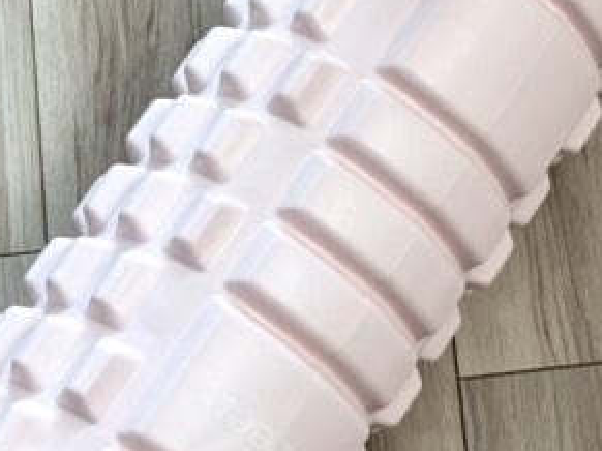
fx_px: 2938
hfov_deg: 11.6
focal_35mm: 169
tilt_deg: -69.2
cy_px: 124
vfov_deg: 8.8
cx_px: 588
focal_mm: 6.76
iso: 100
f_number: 1.78
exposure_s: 1/113
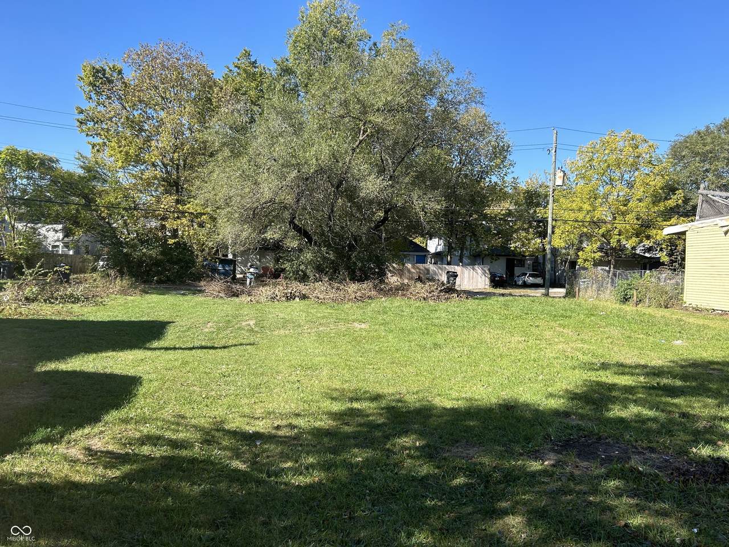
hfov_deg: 67.3
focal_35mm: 26
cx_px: 364
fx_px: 548
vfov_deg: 53.1
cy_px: 274
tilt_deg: -1.2
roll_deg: -1.2
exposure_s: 1/1724
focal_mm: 5.7
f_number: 1.5
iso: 50
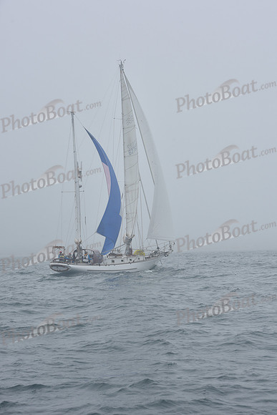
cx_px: 138
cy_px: 208
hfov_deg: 15.2
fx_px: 1038
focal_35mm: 90
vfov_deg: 22.6
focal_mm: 90
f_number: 10
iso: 250
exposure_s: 1/800
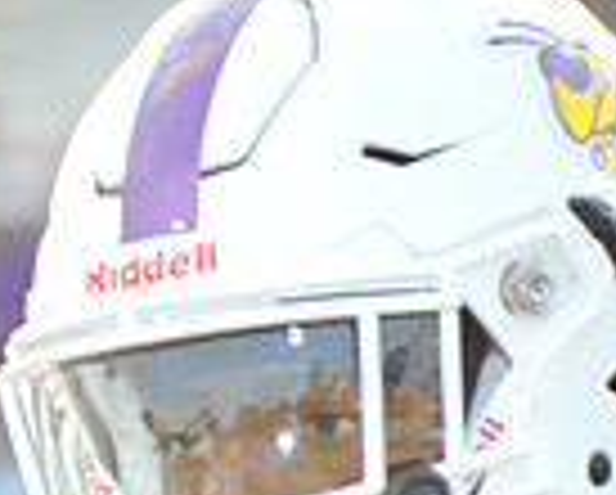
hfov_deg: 2.4
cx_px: -629
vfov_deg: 2.0
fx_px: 14496
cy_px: 752
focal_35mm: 794
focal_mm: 200
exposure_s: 1/100
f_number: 6.3
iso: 500
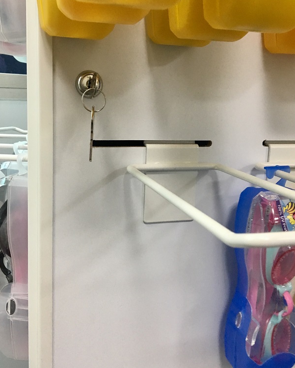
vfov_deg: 47.8
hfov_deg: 39.2
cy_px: 163
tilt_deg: -8.6
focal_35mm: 38
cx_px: 143
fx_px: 415
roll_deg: -1.7
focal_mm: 4.15
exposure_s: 1/30
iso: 100
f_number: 2.2
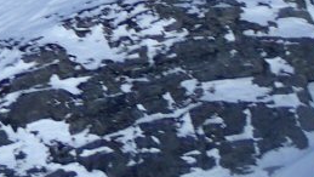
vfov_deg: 4.3
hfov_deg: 7.6
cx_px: -238
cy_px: -371
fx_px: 2291
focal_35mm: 275
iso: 100
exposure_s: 1/160
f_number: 13
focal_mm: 8.99
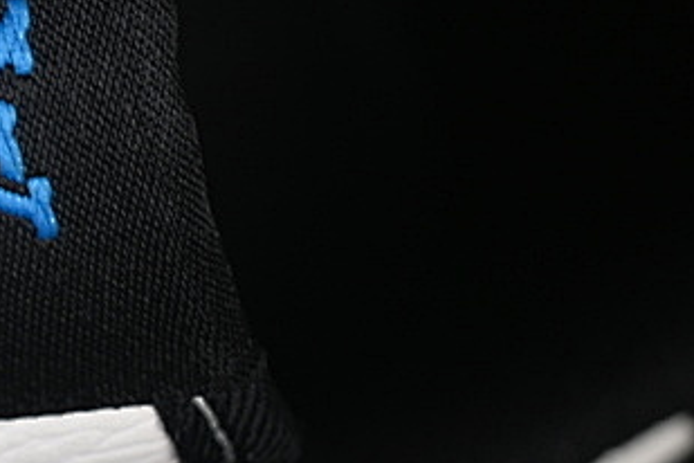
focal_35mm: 262
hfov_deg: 7.7
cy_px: 229
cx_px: -451
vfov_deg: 5.2
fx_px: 5050
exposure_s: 1/80
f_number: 7.1
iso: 160
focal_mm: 50
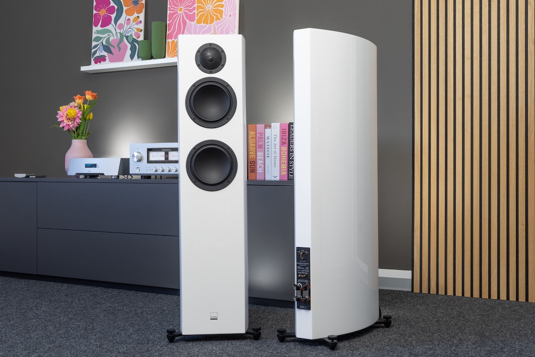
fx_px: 580
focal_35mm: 39
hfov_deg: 49.5
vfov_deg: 34.2
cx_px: 268
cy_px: 178
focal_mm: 39
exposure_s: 1/3
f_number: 11
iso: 125
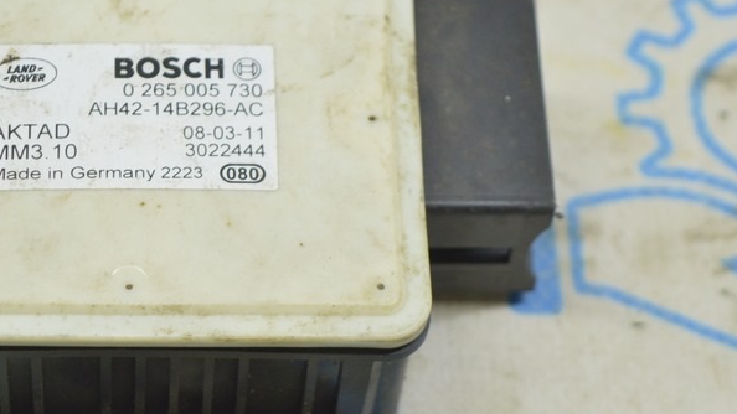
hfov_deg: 16.5
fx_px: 2540
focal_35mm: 130
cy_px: 173
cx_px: 223
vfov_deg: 9.3
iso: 400
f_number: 5.6
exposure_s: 1/20
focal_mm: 48
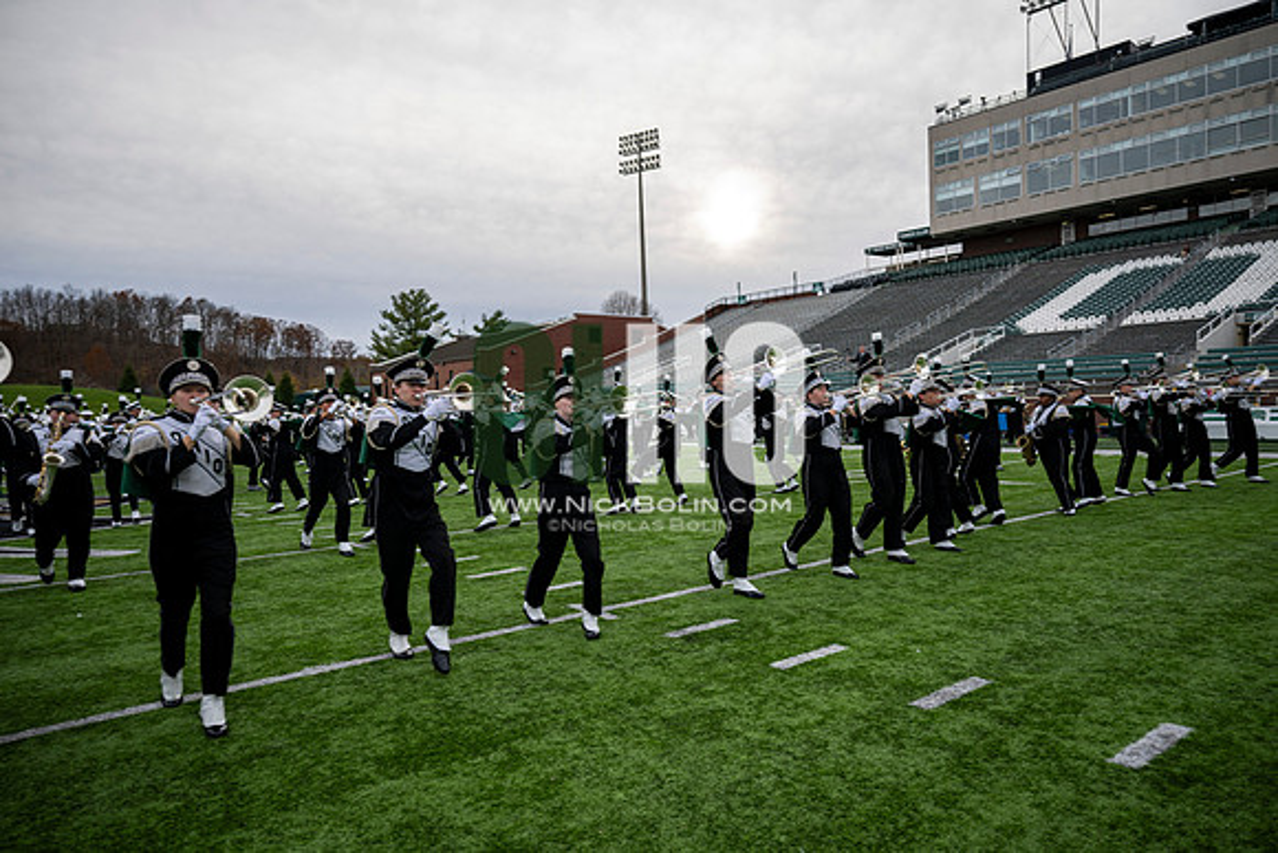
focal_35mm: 24
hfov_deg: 73.7
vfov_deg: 53.2
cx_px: 639
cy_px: 426
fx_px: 852
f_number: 2.8
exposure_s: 1/500
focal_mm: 24
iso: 125
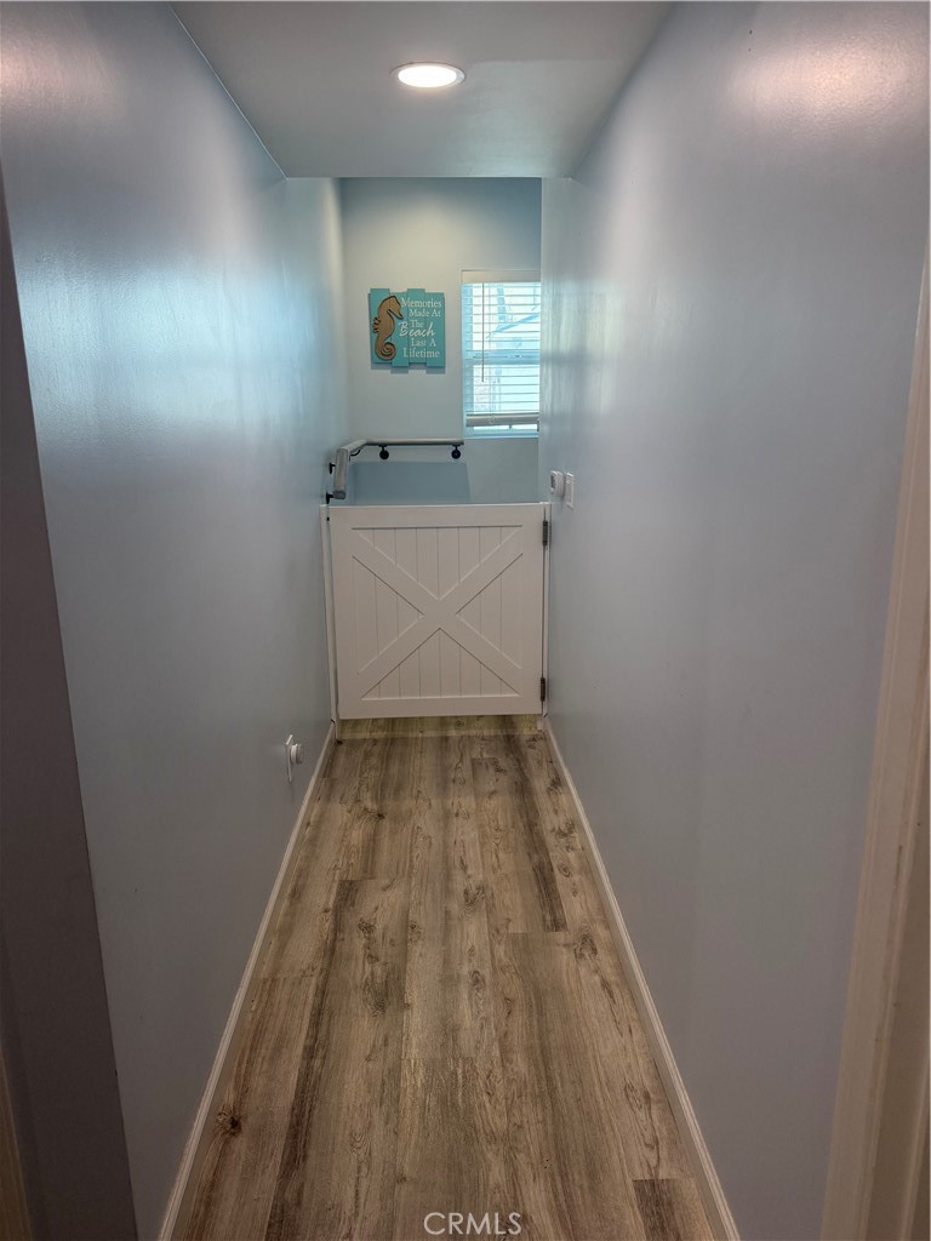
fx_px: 861
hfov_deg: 56.8
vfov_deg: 71.6
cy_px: 620
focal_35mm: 24
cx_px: 466
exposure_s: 1/238
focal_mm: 6.76
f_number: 1.78
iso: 160
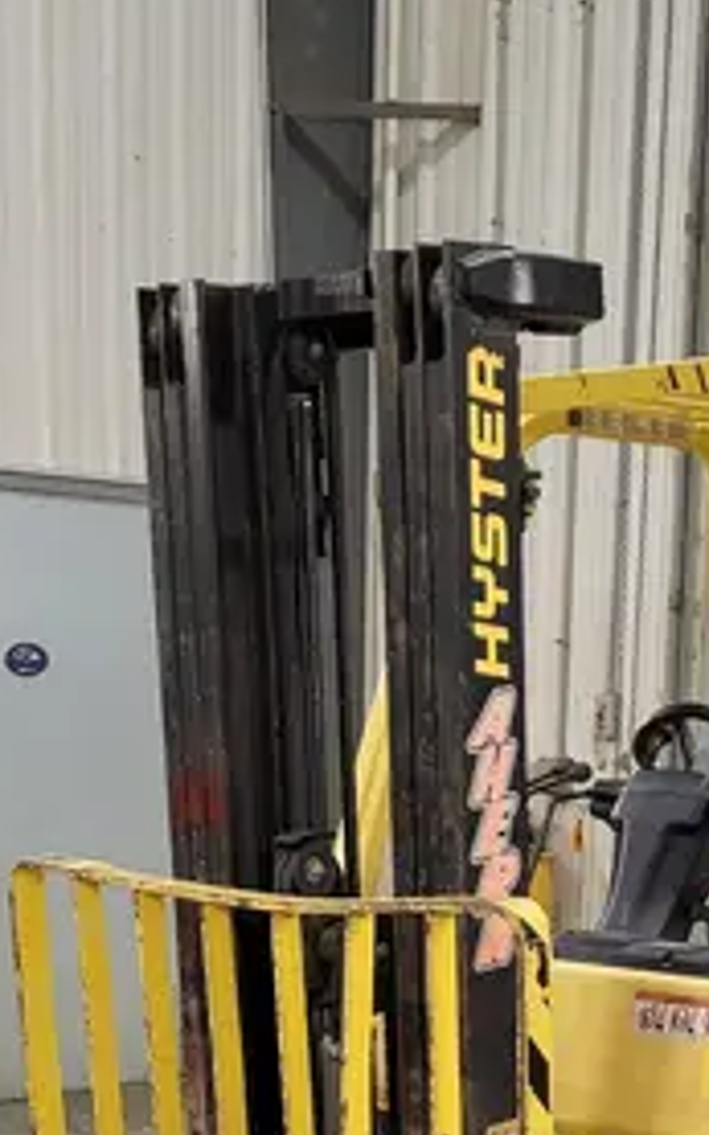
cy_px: 1190
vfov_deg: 26.4
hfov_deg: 17.8
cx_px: 352
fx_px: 2258
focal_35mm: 73
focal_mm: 5.4
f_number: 1.8
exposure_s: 1/24
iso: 100
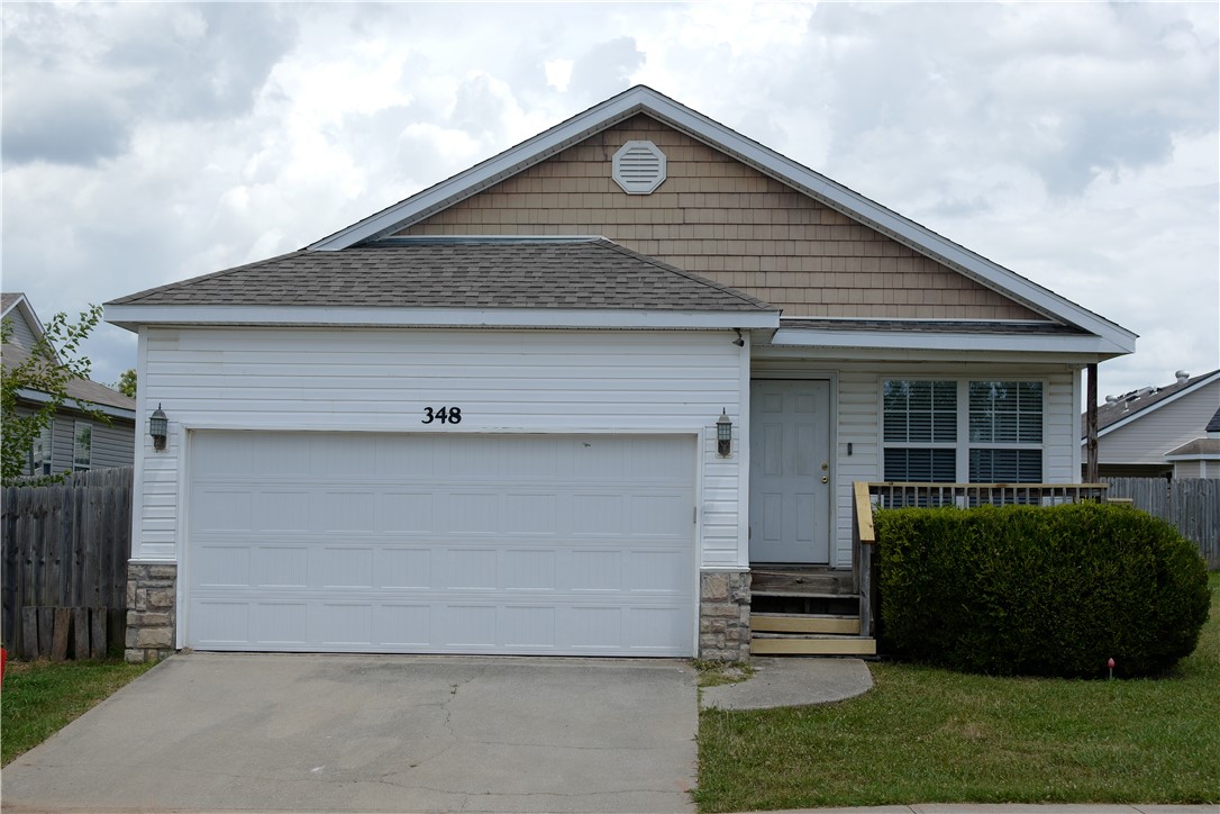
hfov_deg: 37.5
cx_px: 610
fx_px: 1796
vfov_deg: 25.5
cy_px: 407
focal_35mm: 53
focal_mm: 35
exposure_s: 1/640
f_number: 4.5
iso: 100
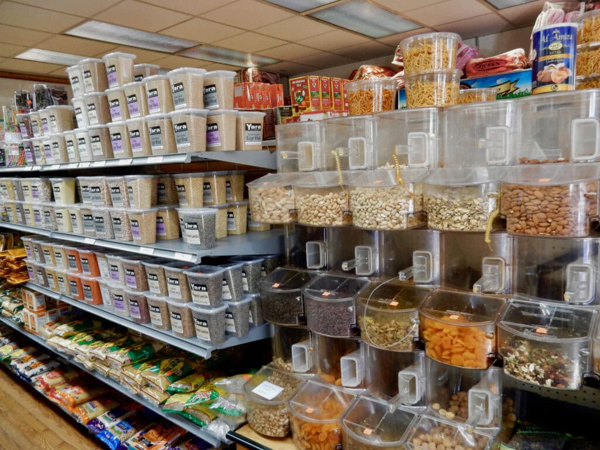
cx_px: 300
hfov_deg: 69.4
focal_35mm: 25
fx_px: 433
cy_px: 225
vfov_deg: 54.9
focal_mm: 4.5
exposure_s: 1/30
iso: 250
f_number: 3.7
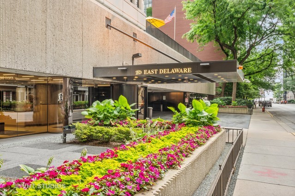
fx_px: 246
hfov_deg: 62.0
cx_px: 148
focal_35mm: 30
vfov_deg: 43.6
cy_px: 98
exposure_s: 1/2.5
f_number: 13
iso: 100
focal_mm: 30
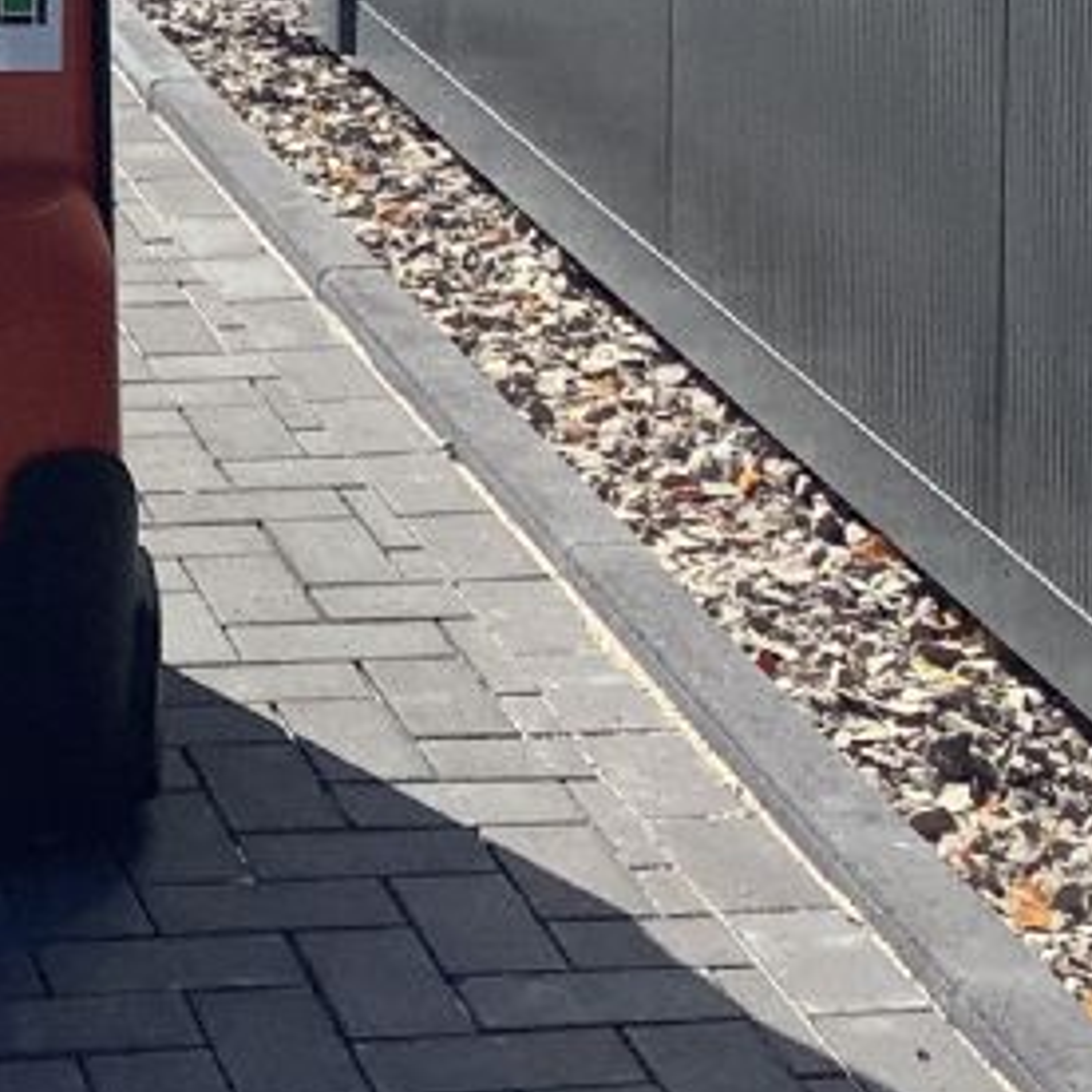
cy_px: -340
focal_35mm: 127
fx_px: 4533
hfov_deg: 13.0
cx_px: -574
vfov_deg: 13.2
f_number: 2.4
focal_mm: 3.3
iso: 25
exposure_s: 1/1335
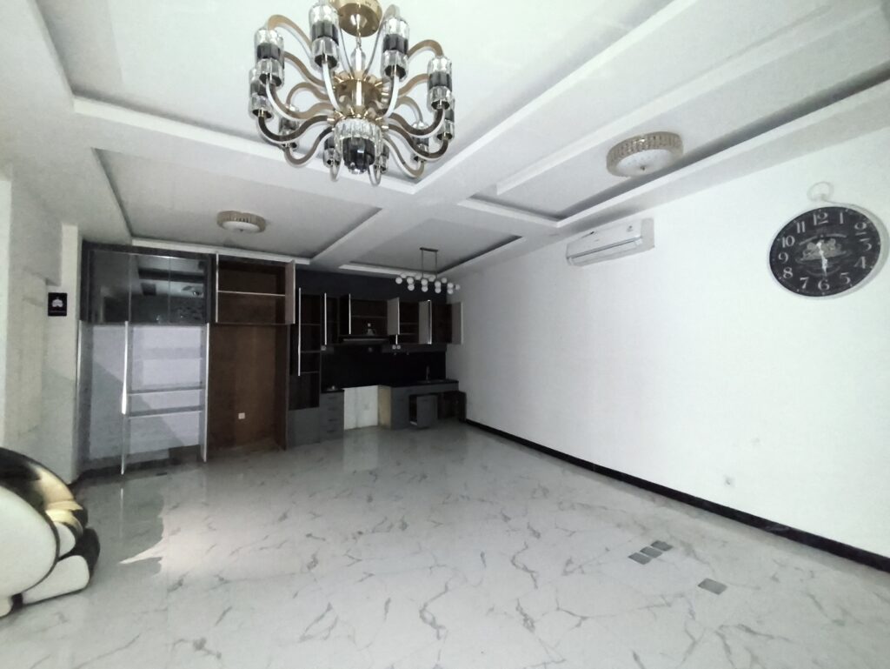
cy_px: 334
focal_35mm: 15
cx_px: 445
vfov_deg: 81.8
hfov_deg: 98.1
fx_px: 386
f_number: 2.2
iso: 4000
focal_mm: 1.65
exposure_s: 1/14.3
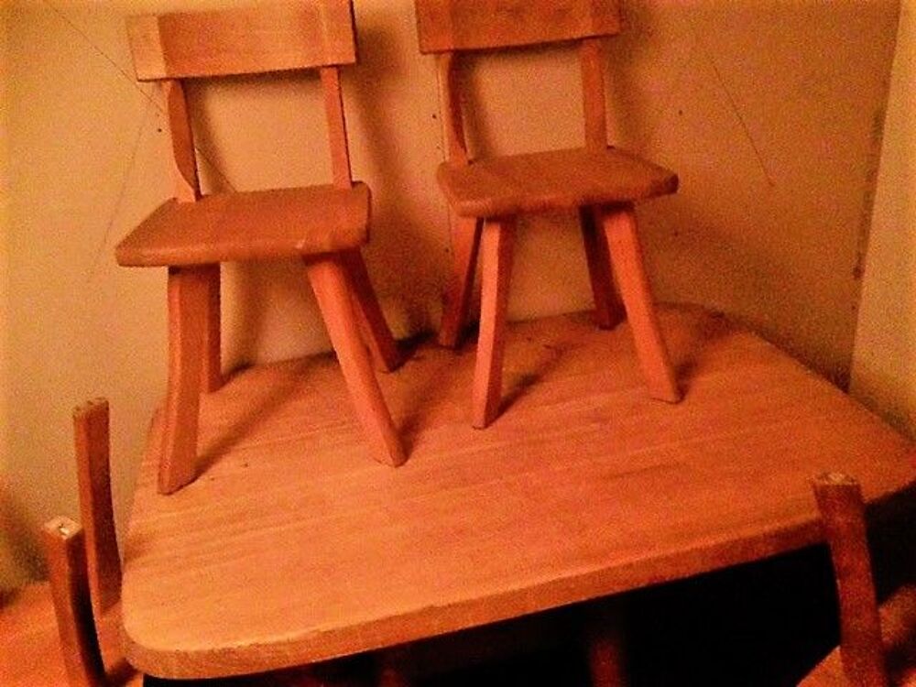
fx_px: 873
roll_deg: +5.3
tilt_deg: -26.1
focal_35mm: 33
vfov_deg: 42.9
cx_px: 458
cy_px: 344
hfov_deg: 55.4
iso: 1600
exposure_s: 1/15
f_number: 2.4
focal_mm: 4.12
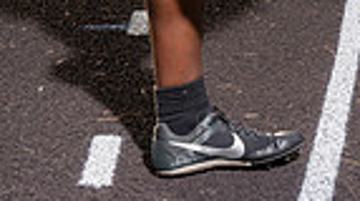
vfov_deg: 9.5
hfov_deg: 19.1
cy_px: -294
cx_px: 254
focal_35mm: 112
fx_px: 1068
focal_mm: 34
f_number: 10
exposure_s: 1/250
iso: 160
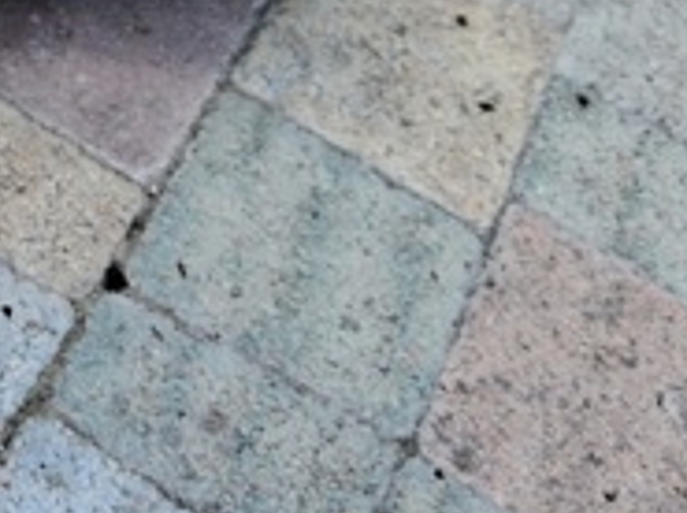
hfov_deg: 19.6
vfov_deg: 14.8
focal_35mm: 90
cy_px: -325
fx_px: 1783
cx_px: -267
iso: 40
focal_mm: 3.98
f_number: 1.8
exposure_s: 1/100
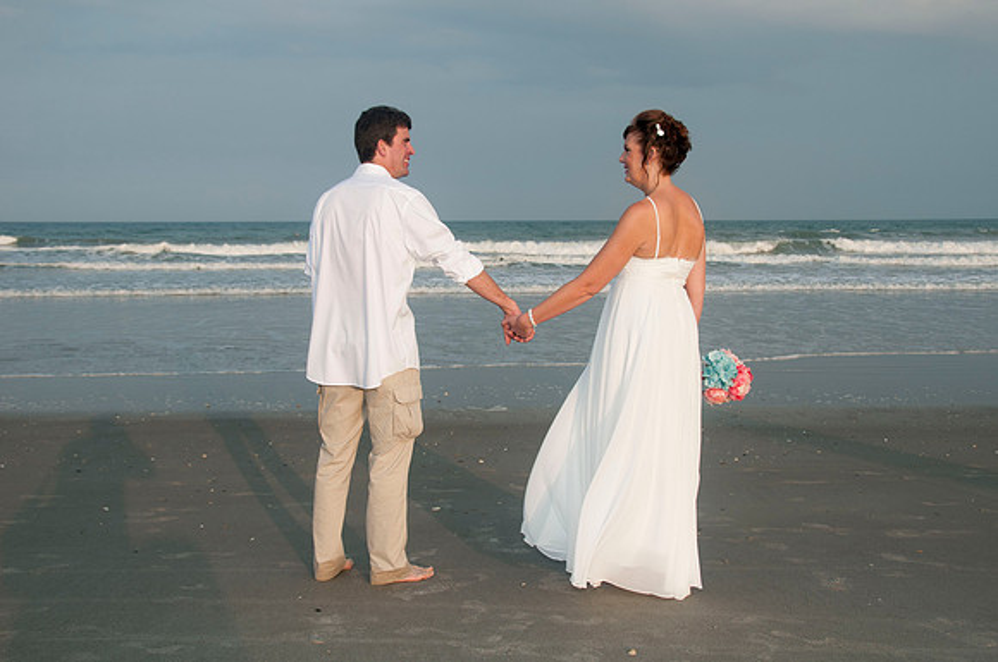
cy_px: 331
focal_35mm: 39
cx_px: 499
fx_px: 1080
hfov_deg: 49.6
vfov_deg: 34.1
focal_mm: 26
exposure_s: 1/250
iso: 100
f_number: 7.1
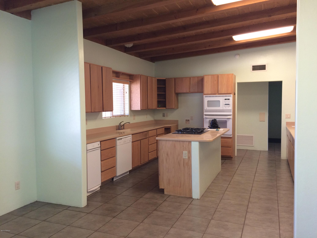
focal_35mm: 29
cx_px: 158
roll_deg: +1.8
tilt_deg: -2.4
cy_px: 119
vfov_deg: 48.2
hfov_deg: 61.7
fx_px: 266
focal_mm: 4.15
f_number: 2.2
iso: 100
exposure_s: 1/30
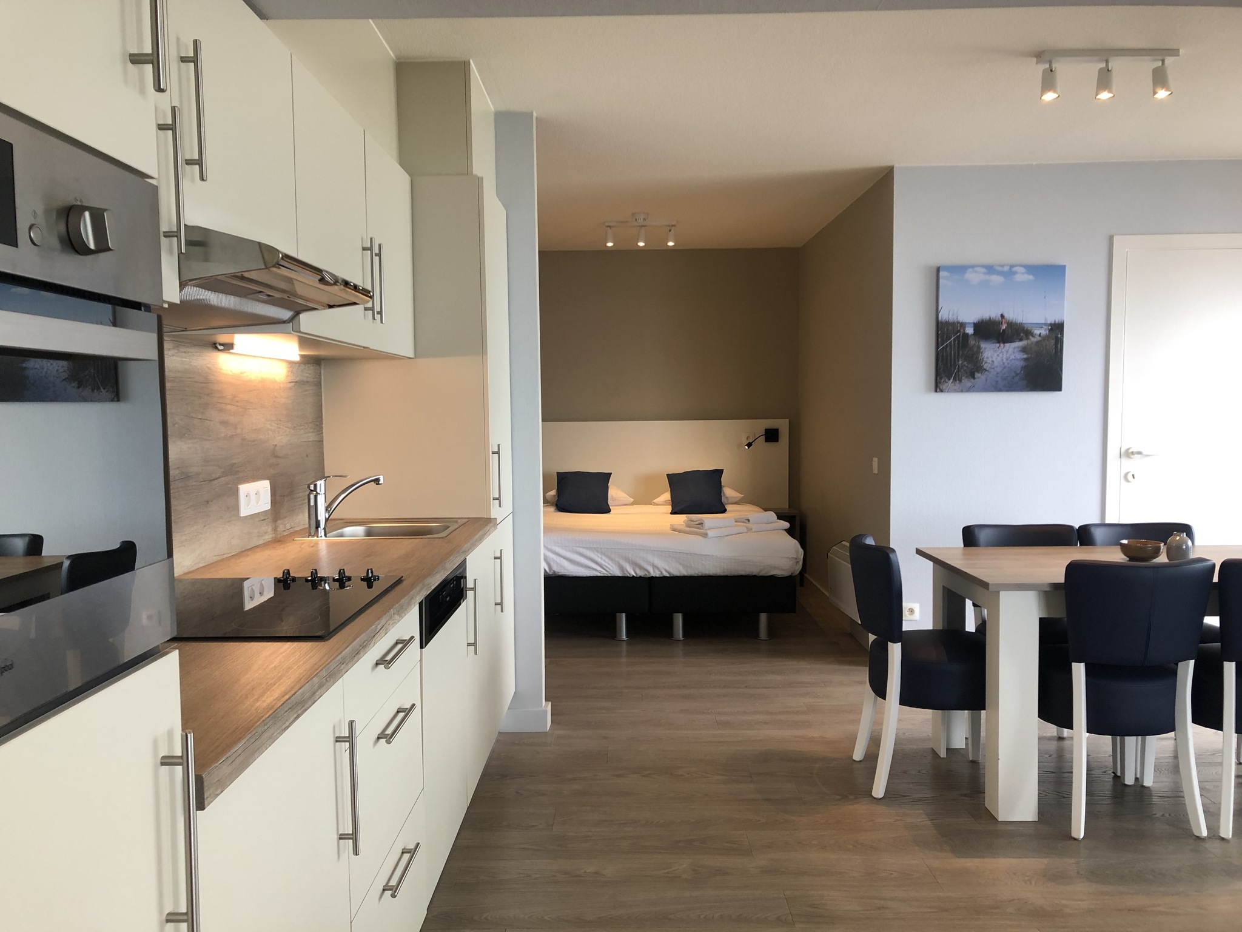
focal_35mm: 28
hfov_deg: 63.4
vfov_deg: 49.7
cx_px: 621
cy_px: 466
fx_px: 1005
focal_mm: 3.99
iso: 32
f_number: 1.8
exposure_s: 1/50
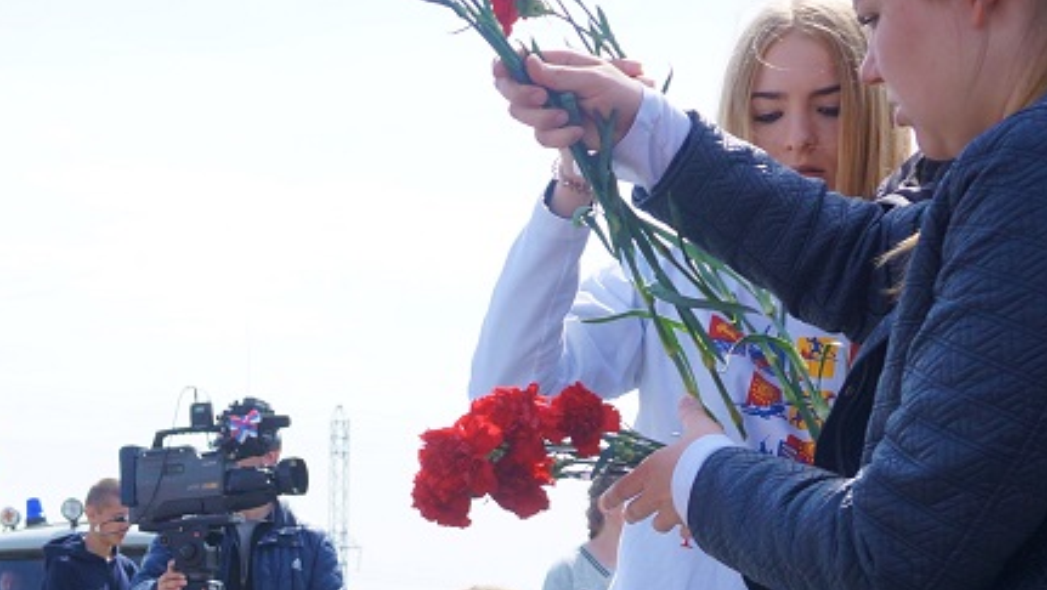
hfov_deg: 24.4
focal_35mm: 82
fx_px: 2278
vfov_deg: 14.2
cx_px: -66
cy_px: 765
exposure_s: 1/1000
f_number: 5
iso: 200
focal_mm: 22
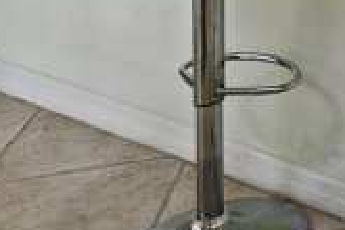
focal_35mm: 92
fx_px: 882
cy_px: -304
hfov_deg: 16.1
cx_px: 726
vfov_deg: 12.2
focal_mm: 19
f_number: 8
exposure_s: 1/2
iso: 200
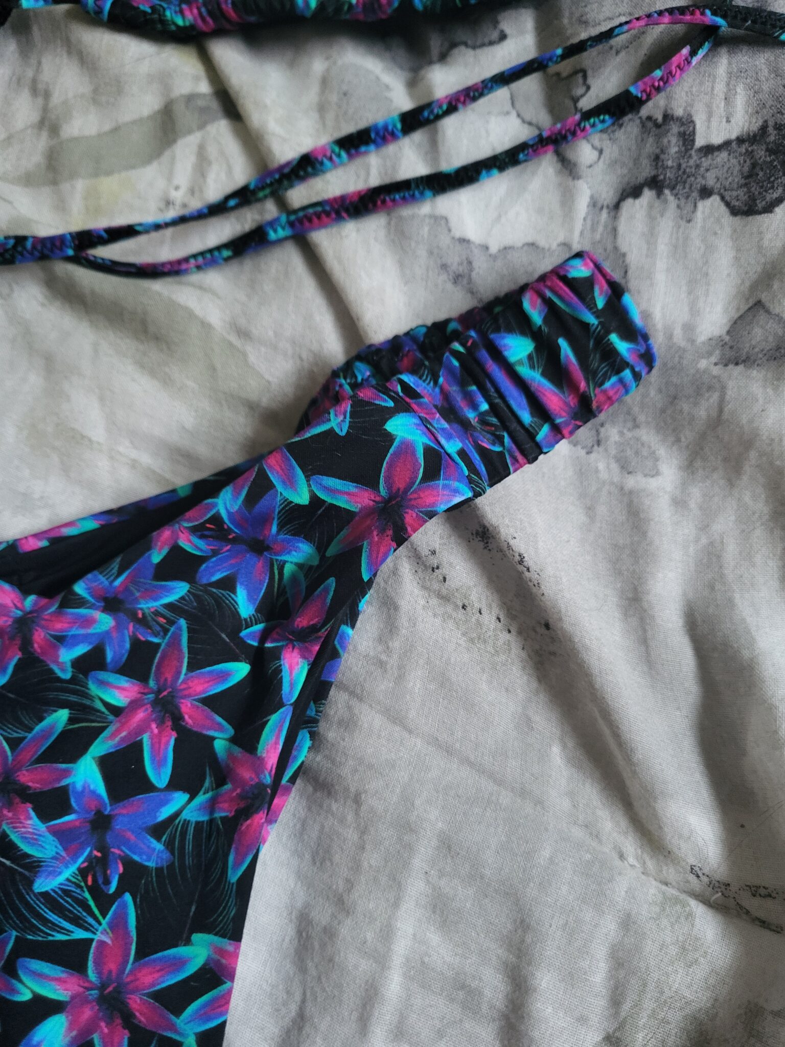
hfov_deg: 53.1
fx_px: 786
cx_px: 392
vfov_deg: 67.3
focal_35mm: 26
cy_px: 524
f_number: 1.8
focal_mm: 5.4
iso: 640
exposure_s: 1/30
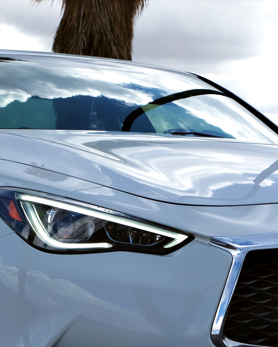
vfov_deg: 17.4
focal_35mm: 110
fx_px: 1131
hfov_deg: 14.0
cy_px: 254
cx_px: 162
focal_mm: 21.4
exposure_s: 1/500
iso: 125
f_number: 6.4
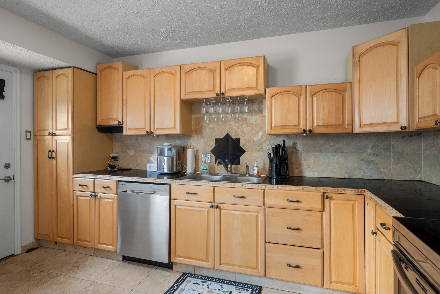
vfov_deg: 63.3
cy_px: 147
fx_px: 238
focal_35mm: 20
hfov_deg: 85.4
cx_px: 220
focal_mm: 19.5
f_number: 8
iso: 500
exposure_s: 1/1.67
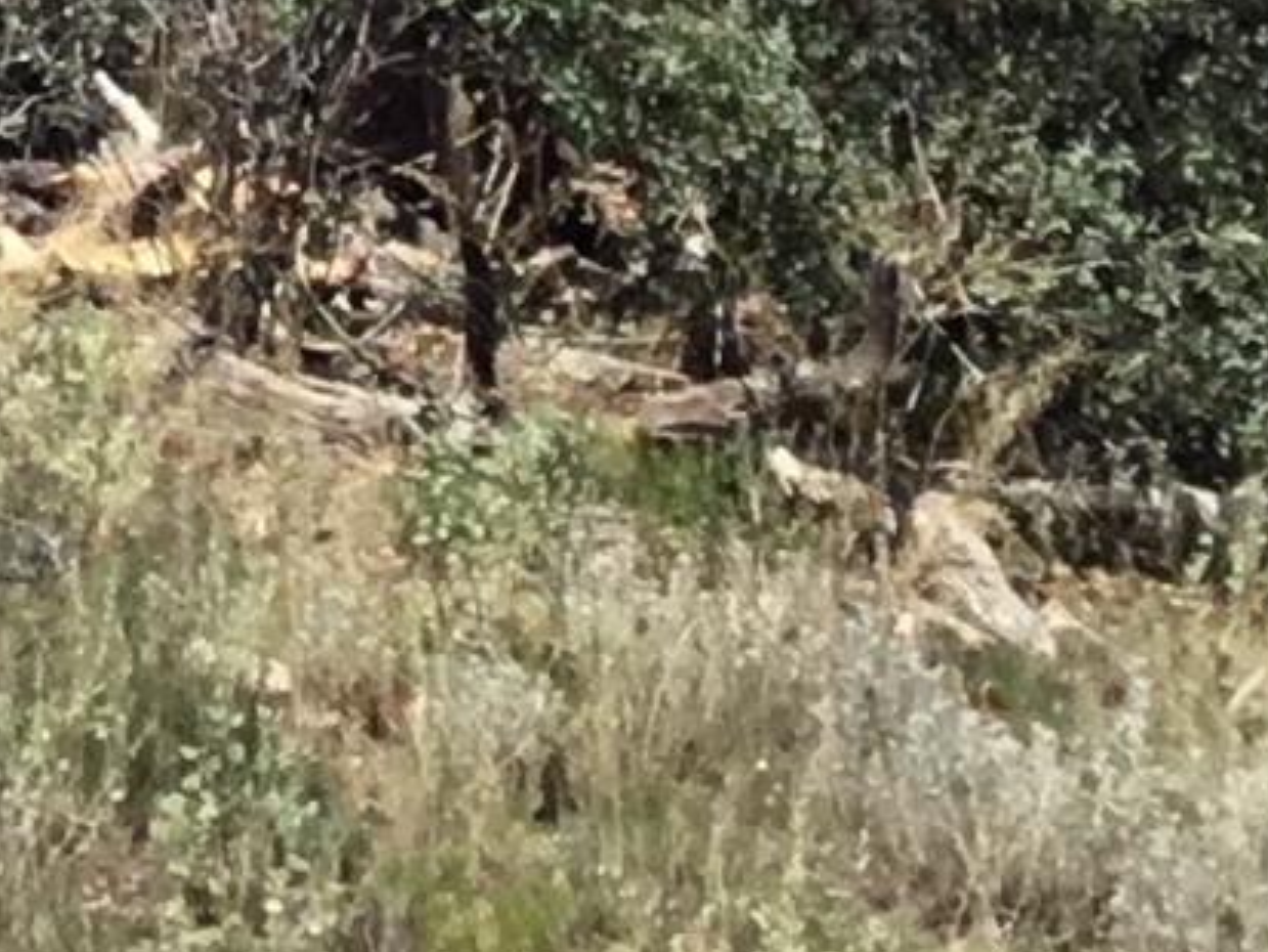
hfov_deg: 8.3
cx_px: -1403
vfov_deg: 6.2
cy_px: -1615
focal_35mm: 225
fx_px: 8244
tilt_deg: +3.9
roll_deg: +0.5
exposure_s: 1/1148
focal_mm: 3.3
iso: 25
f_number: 2.4
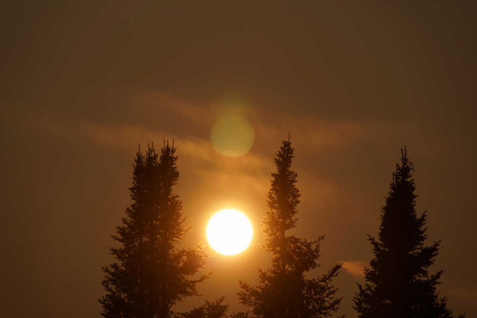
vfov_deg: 3.7
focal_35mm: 375
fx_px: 4968
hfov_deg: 5.5
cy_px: 159
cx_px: 238
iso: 100
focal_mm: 250
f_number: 9
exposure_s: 1/800
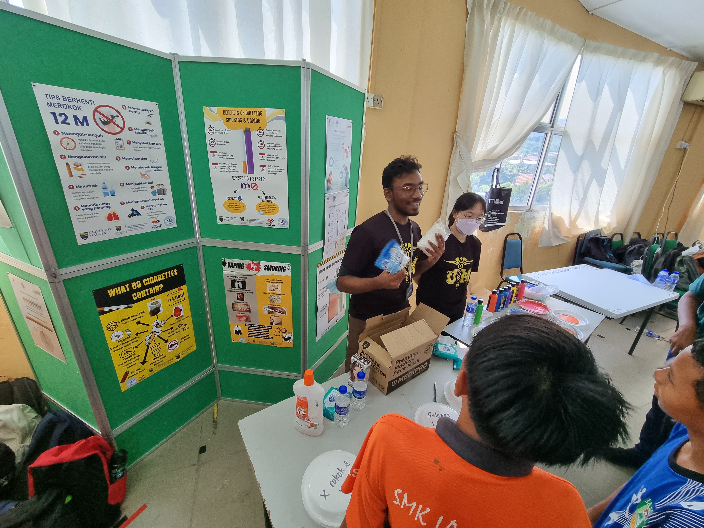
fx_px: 264
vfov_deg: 89.9
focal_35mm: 13
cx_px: 352
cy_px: 264
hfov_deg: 106.2
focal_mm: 2.2
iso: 200
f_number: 2.2
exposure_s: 1/50
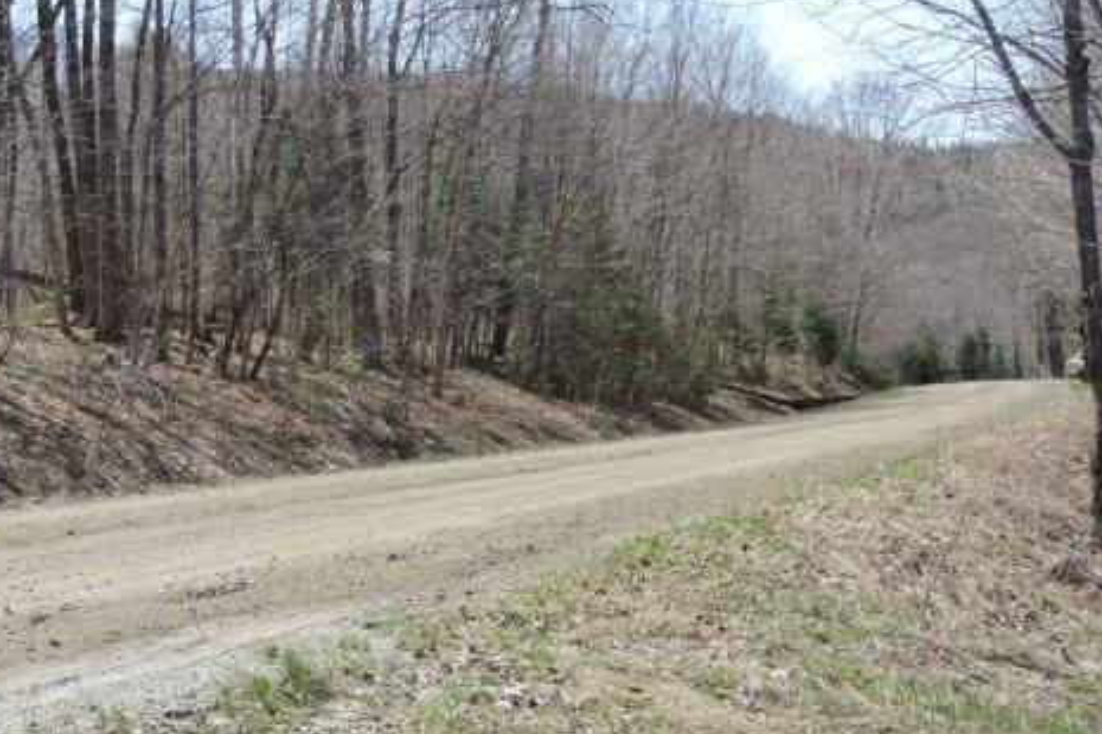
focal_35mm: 61
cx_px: 467
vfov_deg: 22.3
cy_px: 388
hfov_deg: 32.8
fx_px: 1867
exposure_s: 1/400
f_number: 3.5
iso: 80
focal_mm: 8.3
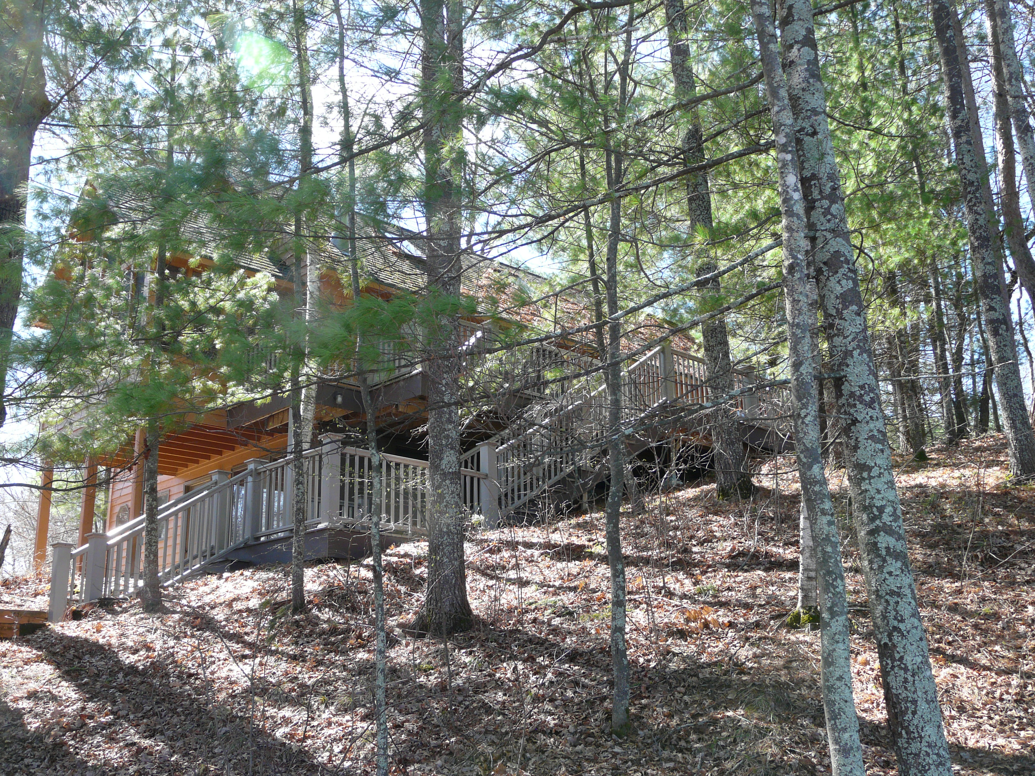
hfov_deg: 50.1
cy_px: 388
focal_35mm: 37
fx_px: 1106
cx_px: 518
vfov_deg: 38.7
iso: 100
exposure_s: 1/160
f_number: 2.8
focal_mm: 6
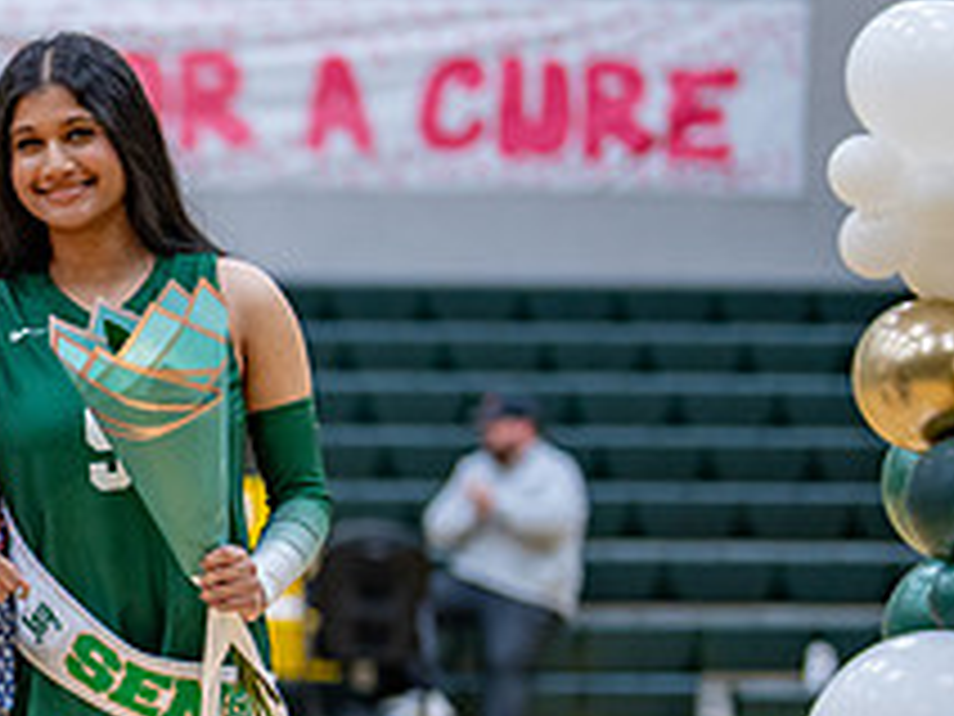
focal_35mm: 172
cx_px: -221
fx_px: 4740
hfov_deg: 11.3
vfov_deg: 8.6
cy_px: 631
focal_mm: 50
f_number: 1.2
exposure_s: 1/640
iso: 500
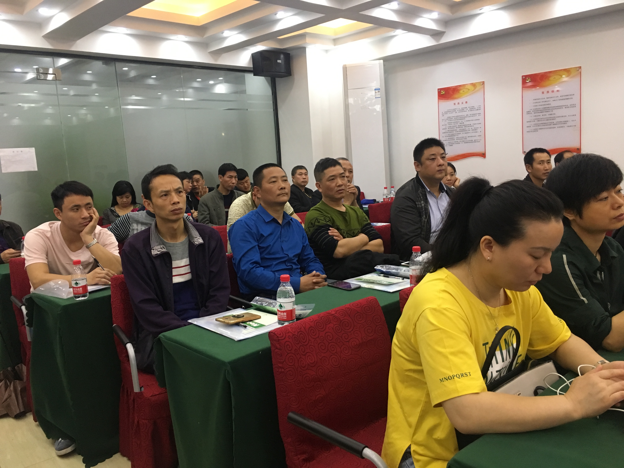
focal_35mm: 29
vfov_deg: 48.2
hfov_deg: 61.7
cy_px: 234
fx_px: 523
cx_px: 312
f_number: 2.2
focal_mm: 4.15
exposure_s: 1/33
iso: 250
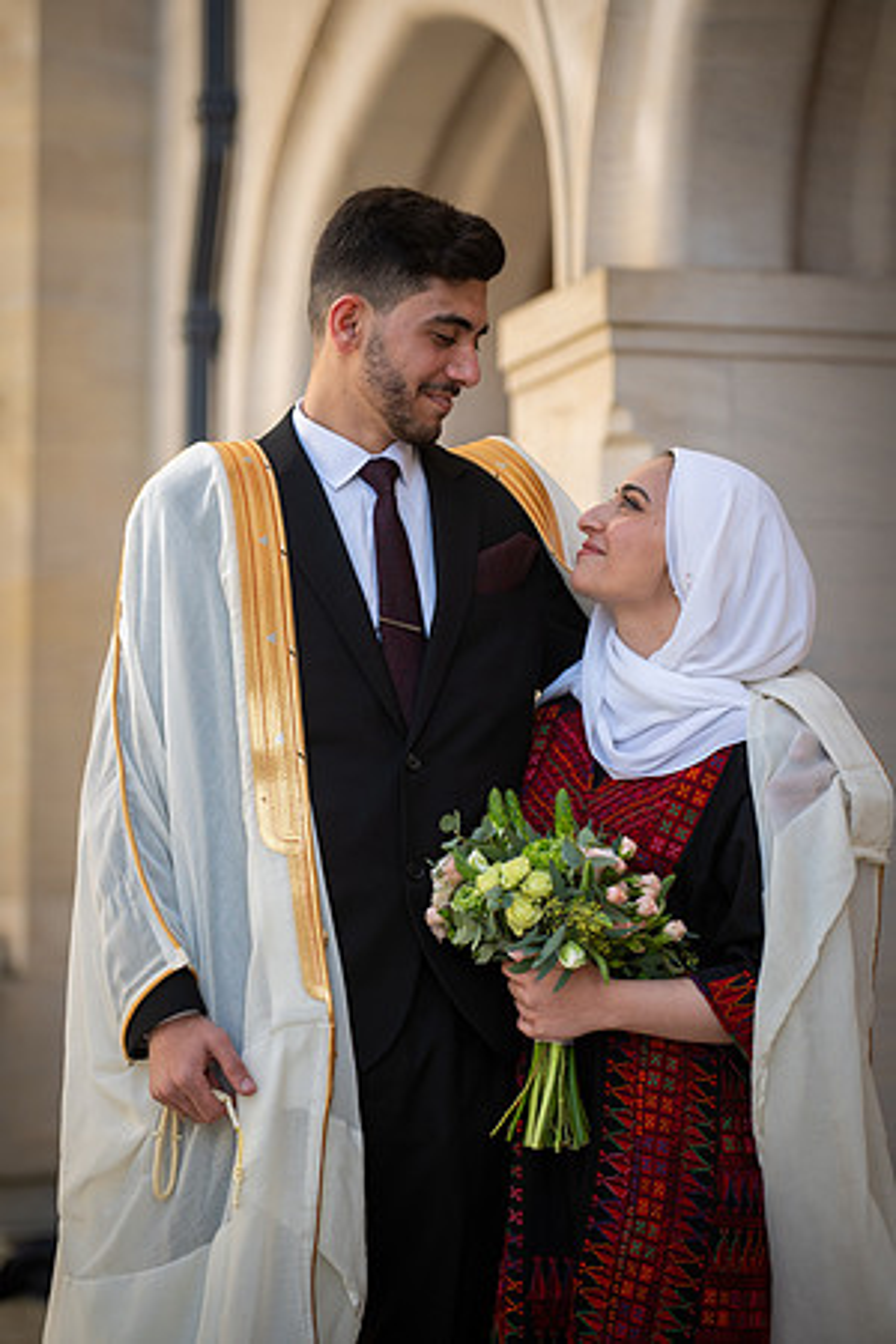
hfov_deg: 13.4
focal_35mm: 102
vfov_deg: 20.0
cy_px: 672
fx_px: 3808
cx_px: 448
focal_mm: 102
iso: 100
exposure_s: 1/1250
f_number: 2.8
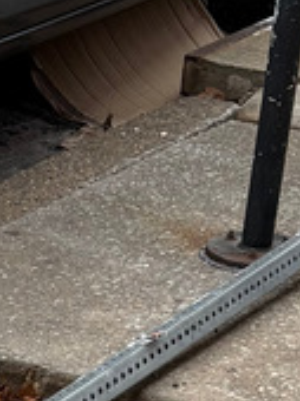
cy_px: 635
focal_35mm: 184
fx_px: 2132
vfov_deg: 10.3
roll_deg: -0.7
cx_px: -288
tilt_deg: -31.7
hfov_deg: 7.7
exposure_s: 1/215
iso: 40
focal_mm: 5.96
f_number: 1.6
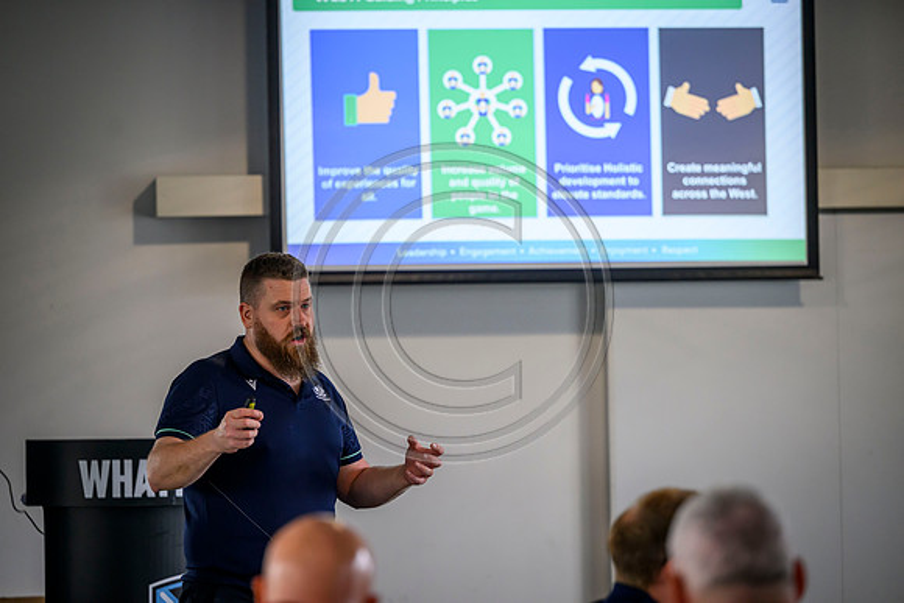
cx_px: 452
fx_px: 3391
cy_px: 302
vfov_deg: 10.2
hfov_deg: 15.2
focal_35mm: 135
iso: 2000
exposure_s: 1/800
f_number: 3.2
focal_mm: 135
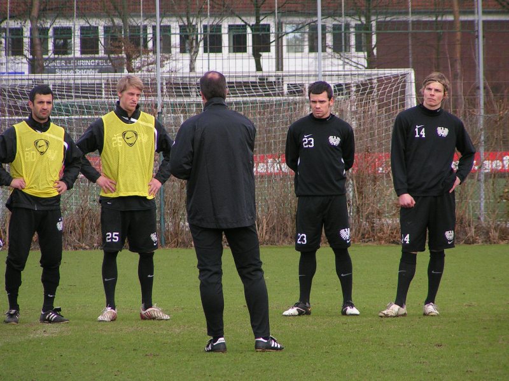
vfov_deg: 4.4
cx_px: 254
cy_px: 190
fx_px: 4999
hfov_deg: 5.8
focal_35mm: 340
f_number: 3.5
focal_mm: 52
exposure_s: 1/500
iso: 100
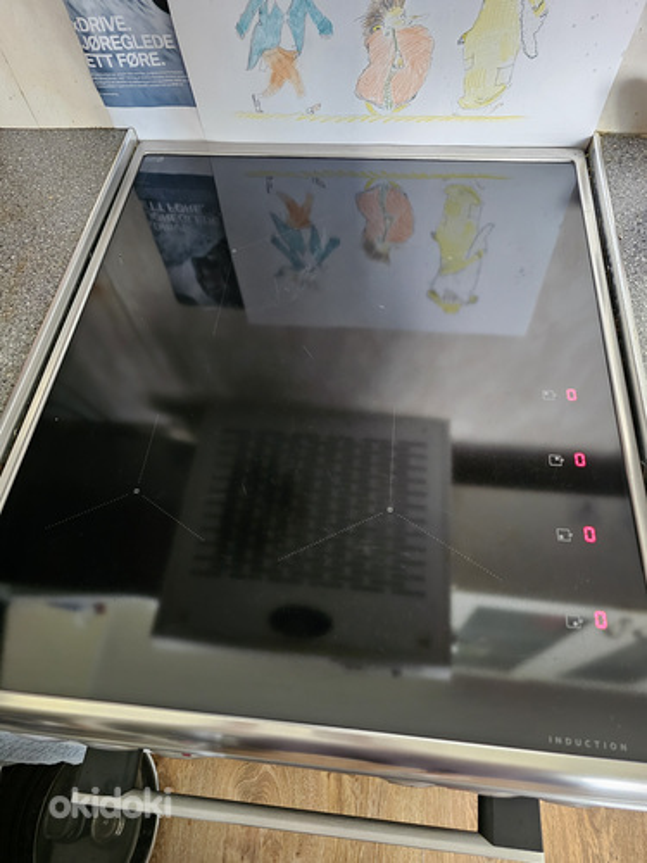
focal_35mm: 23
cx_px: 324
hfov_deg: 58.9
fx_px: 573
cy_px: 432
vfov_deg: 73.9
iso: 1250
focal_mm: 6.3
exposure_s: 1/25
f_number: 1.7
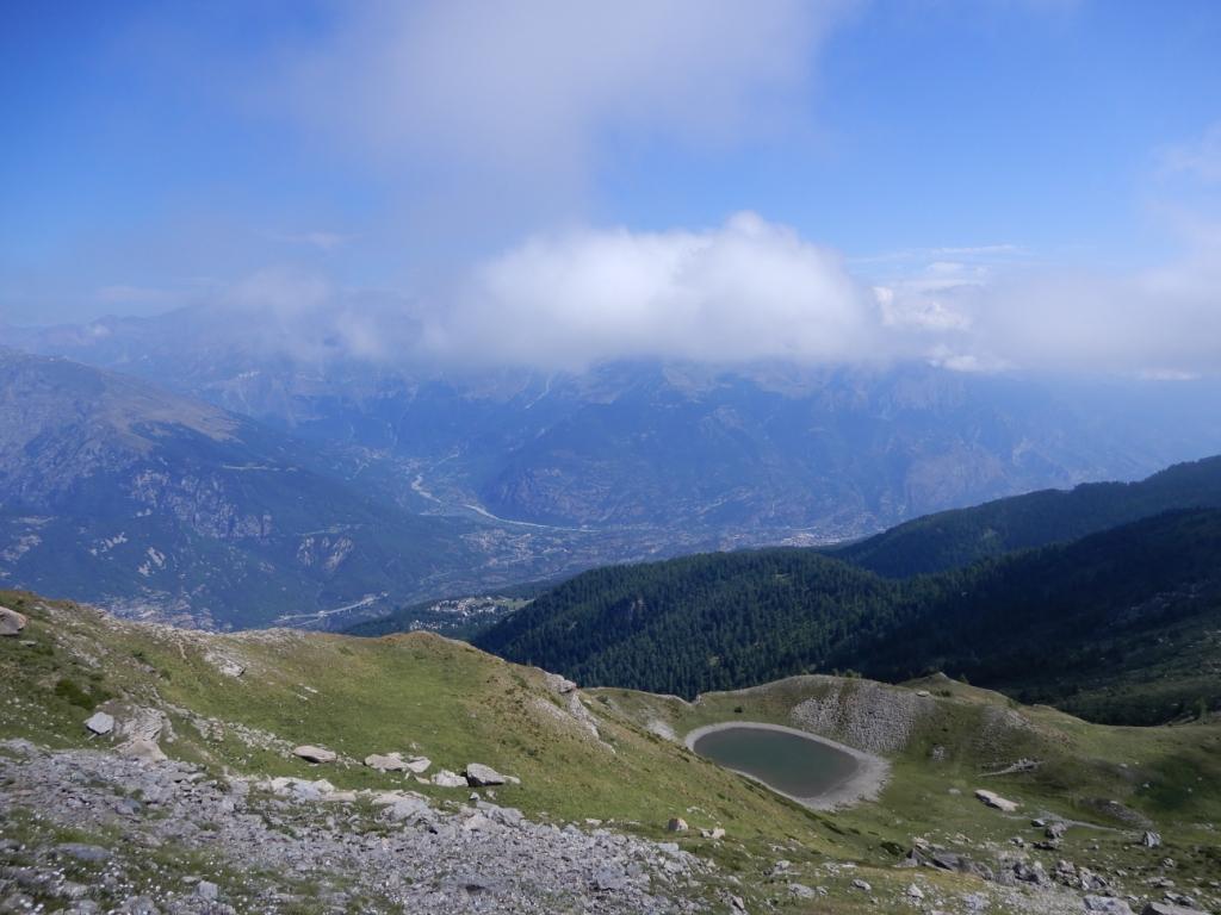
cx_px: 610
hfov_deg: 71.6
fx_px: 847
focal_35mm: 24
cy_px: 458
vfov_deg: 56.8
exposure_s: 1/1250
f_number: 3.4
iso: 80
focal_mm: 4.3
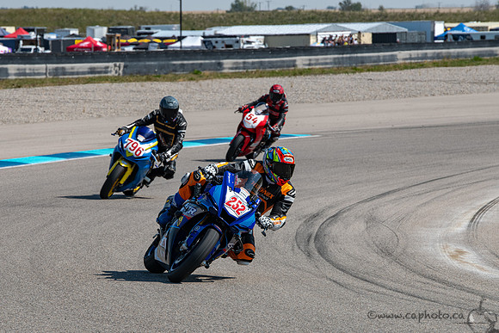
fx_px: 3776
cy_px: 227
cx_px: 195
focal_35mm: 272
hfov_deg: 7.6
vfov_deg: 5.0
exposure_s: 1/800
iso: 180
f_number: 9
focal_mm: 200
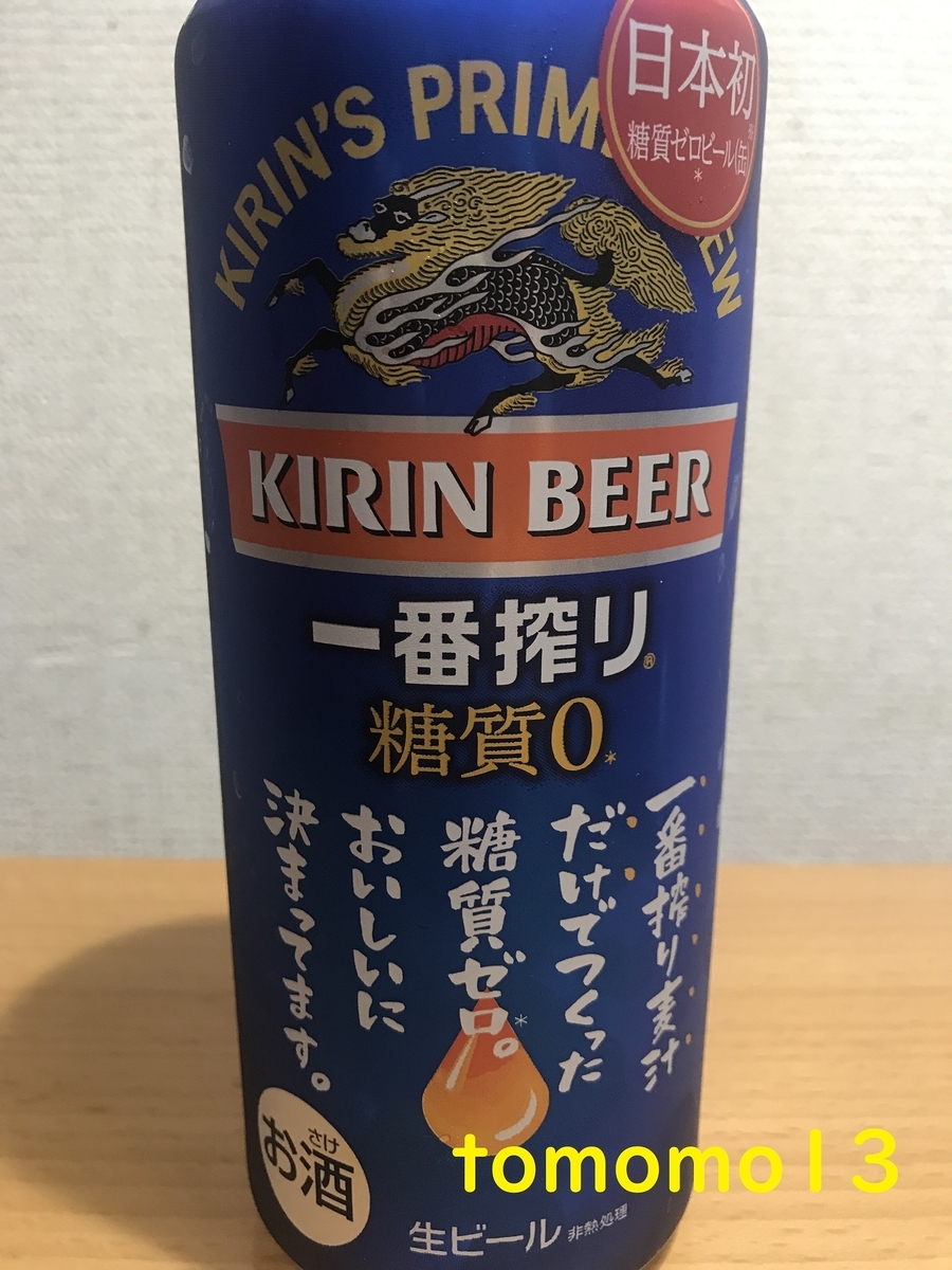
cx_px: 476
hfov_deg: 49.7
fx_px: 1027
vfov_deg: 63.4
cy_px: 635
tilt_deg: -14.6
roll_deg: -0.5
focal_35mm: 28
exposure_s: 1/15
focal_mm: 3.99
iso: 50
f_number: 1.8
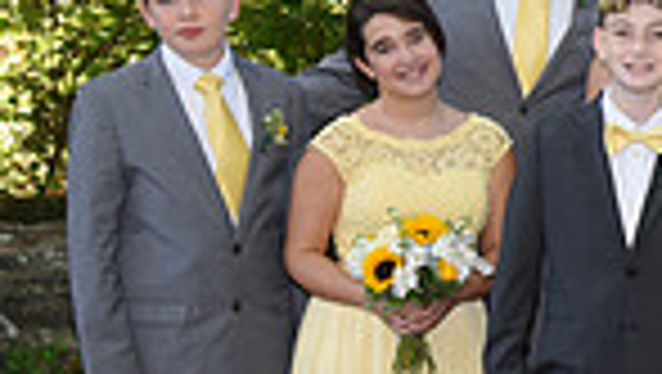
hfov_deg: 13.4
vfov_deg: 8.4
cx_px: 1153
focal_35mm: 145
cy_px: 169
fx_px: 2548
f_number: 5.6
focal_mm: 35
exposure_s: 1/200
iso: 640
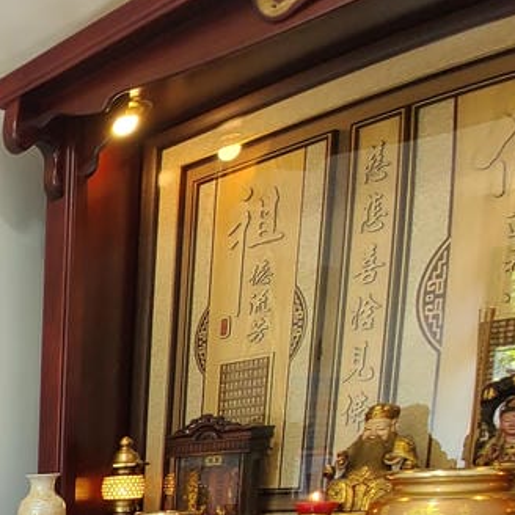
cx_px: -327
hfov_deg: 25.2
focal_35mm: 42
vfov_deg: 32.6
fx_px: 707
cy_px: 626
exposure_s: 1/59
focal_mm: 2.2
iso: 125
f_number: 2.2
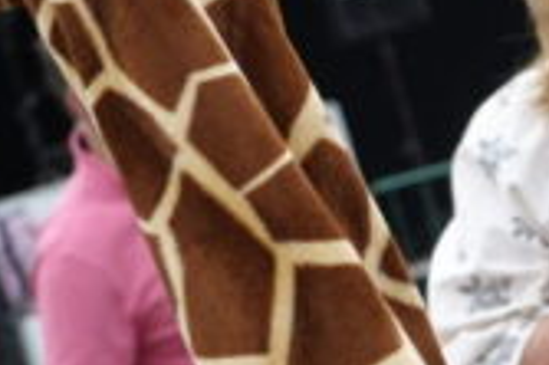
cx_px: 680
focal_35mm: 312
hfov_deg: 6.6
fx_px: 4753
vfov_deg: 4.4
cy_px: 312
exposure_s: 1/160
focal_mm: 51
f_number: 4.5
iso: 125
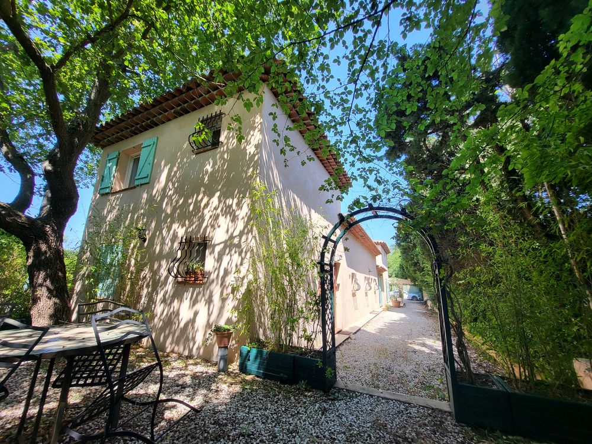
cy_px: 222
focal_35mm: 13
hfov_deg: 106.2
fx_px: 222
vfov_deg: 89.9
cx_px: 296
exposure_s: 1/224
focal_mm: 1.74
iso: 32
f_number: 2.2
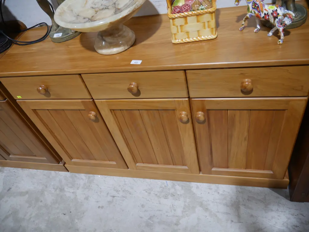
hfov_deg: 63.4
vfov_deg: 49.7
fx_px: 250
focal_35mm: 28
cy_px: 116
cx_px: 154
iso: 320
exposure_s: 1/60
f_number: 3.5
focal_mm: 14
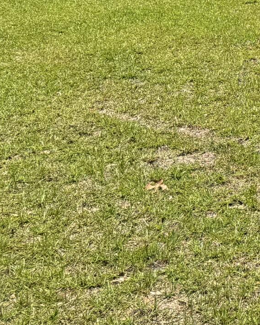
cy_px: -124
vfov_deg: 17.8
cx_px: 580
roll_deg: -1.4
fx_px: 952
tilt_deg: +1.4
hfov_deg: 12.8
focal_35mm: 99
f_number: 1.78
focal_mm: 6.76
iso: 80
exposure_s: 1/3597
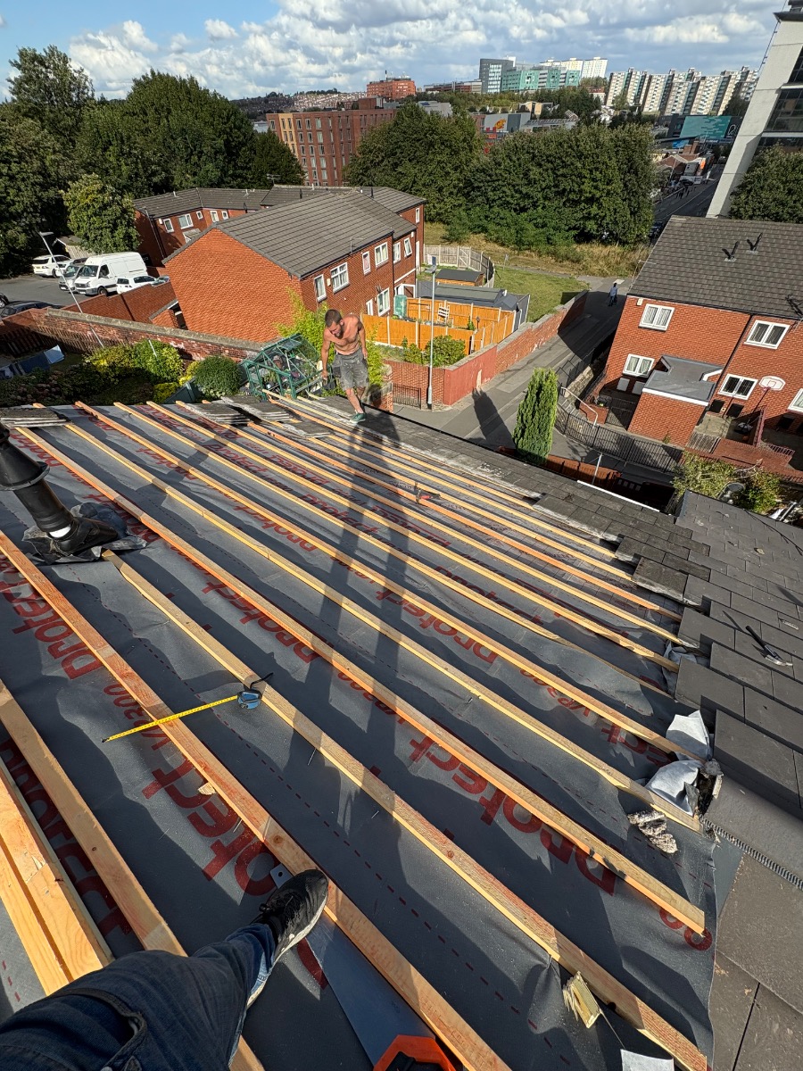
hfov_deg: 85.7
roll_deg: +3.3
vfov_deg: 102.1
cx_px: 402
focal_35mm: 14
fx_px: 433
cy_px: 536
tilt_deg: -44.1
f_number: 2.2
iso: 50
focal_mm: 2.22
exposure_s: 1/1672
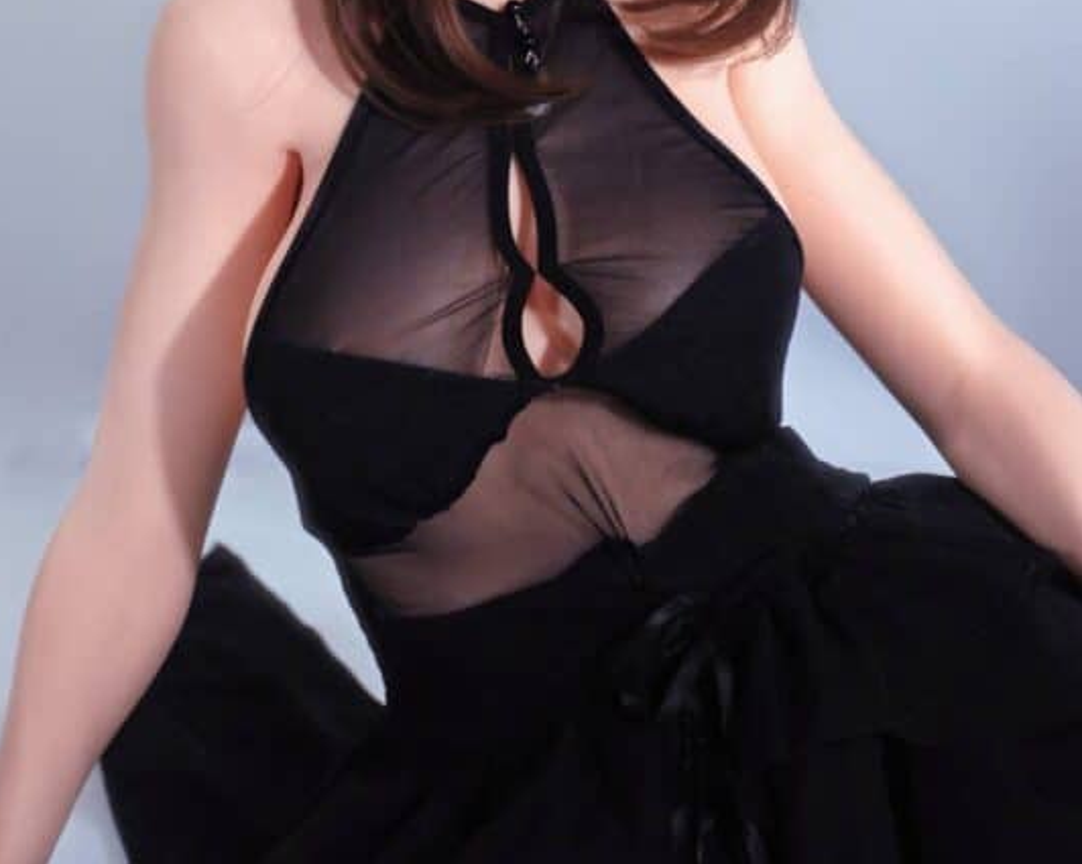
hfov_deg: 15.6
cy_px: 55
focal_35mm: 123
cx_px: 539
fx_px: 3937
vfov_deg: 12.4
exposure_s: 1/40
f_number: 5.3
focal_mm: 58
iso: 500
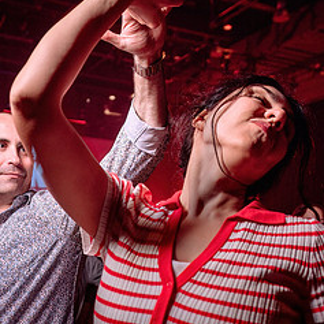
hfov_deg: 33.6
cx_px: 101
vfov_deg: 33.2
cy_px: 249
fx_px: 529
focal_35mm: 50
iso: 800
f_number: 2.8
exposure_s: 1/60
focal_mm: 24
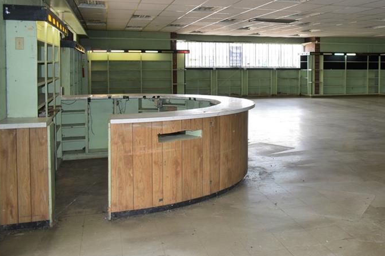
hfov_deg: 45.9
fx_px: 438
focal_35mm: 41
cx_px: 284
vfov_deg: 32.3
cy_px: 80
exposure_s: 1/125
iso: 400
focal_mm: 18
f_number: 3.5
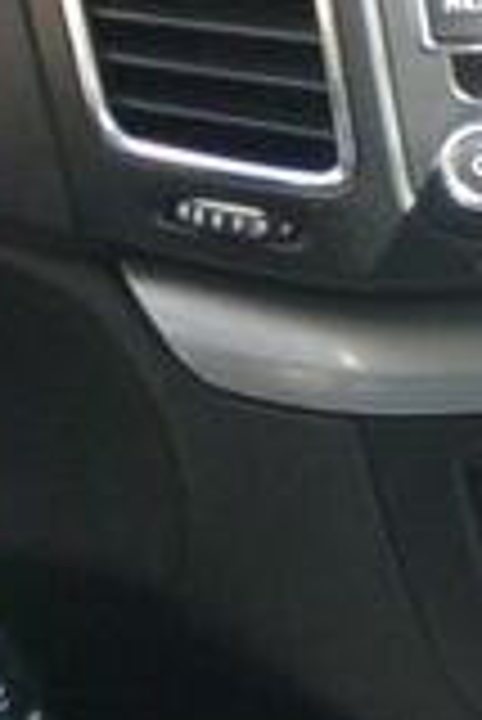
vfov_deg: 11.9
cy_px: 340
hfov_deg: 6.5
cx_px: 1887
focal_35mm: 173
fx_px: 3467
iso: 200
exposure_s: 1/200
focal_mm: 10
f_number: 3.5
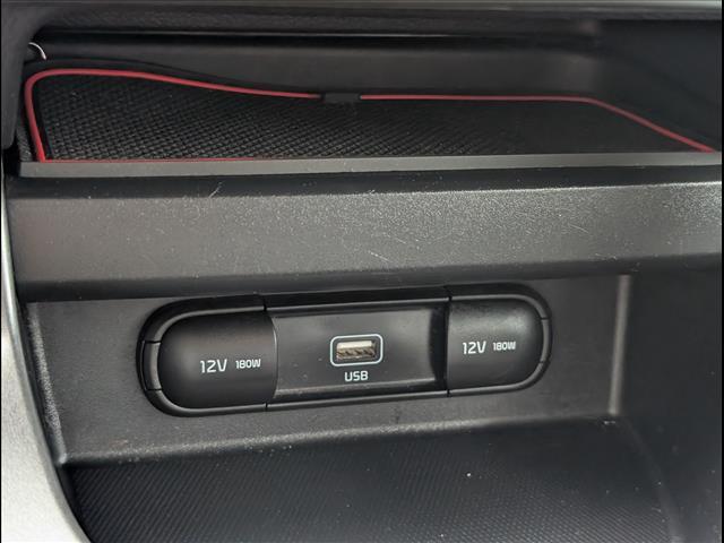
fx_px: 1025
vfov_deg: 29.7
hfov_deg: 38.9
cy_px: 272
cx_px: 362
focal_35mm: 49
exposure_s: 1/65.8
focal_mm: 6.9
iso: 308
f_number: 1.68
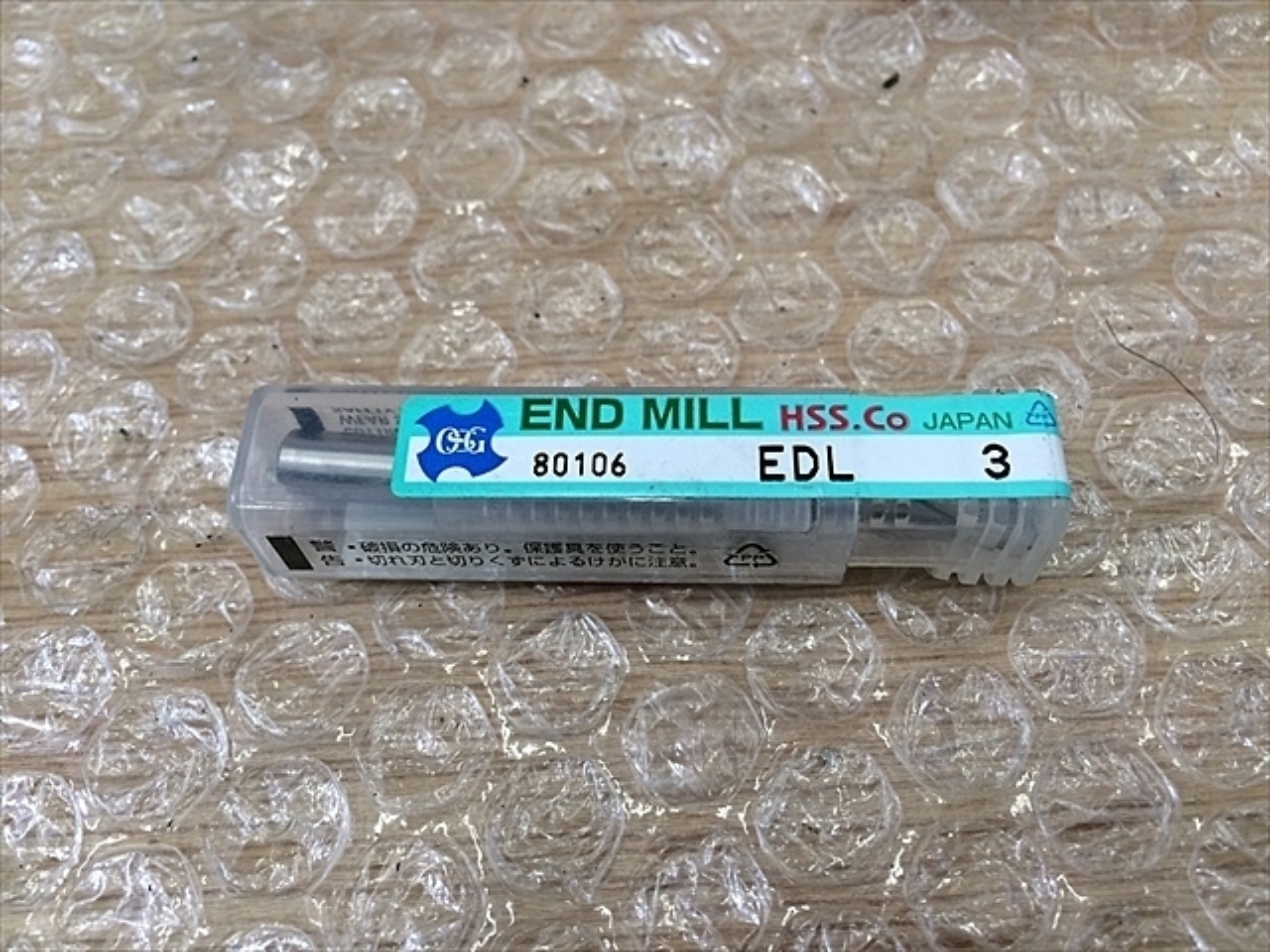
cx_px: 635
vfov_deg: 48.2
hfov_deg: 61.7
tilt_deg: -61.8
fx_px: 1064
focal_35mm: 29
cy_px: 476
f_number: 2.2
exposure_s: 1/40
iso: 40
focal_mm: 4.15
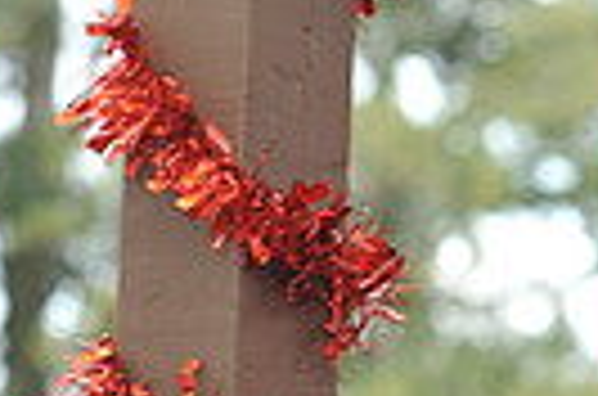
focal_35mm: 458
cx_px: 1241
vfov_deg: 3.0
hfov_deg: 4.4
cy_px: -153
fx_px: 7590
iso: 250
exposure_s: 1/80
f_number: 6.3
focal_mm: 105
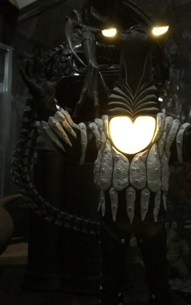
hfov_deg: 31.5
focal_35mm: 40
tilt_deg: +2.2
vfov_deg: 48.9
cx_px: 137
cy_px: 187
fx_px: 333
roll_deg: -1.4
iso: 1250
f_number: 2.2
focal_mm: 4.15
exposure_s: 1/4
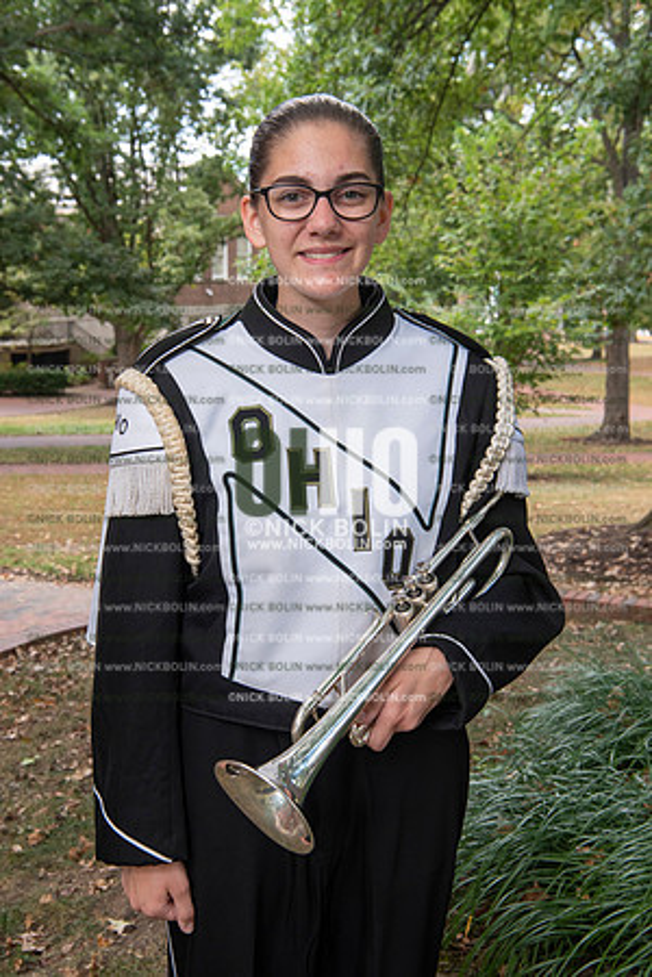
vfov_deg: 41.1
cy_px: 488
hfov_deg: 28.1
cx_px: 326
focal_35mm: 48
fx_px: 1304
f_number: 8
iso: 500
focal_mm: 48
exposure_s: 1/100
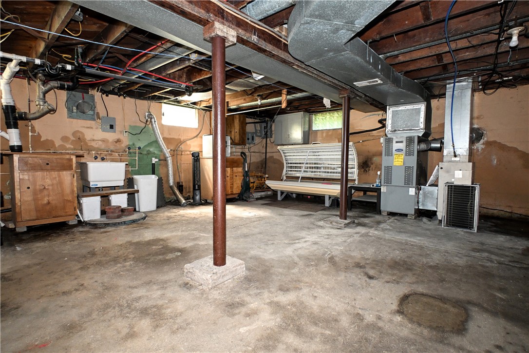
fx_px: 264
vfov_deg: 67.4
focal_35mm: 18
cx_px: 264
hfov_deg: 90.0
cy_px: 176
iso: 1600
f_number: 4
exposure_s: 1/60
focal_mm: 12
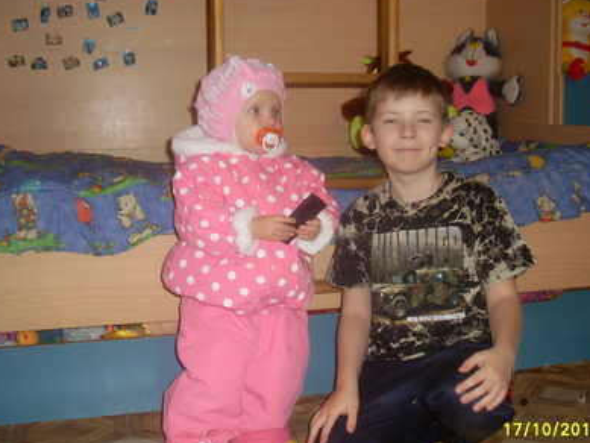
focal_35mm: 44
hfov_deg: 42.9
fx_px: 750
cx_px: 297
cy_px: 223
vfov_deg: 32.9
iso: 100
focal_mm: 6.3
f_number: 3
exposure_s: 1/45
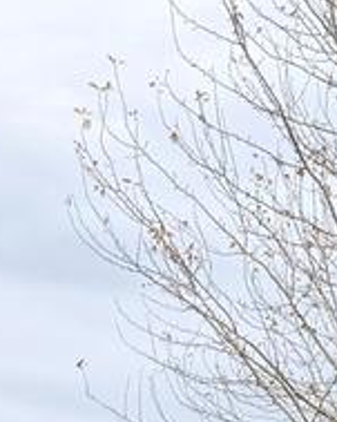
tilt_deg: -4.8
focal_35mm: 159
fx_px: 1984
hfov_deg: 9.2
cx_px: 645
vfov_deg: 10.6
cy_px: 962
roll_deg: +0.6
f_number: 1.78
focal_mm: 6.76
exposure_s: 1/374
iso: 80
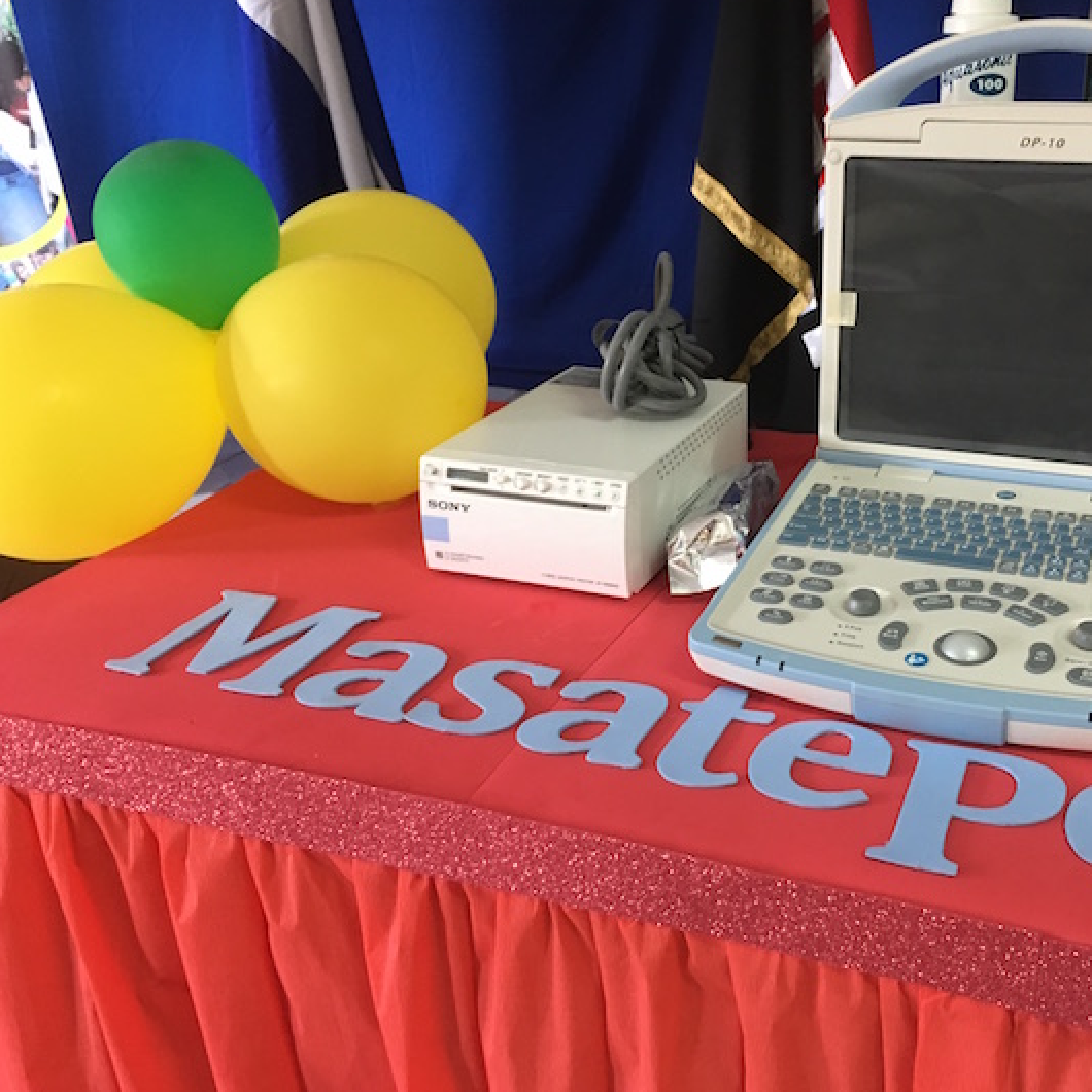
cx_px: 748
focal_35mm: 36
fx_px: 1285
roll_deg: +1.1
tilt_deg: -21.8
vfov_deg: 46.0
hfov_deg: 45.2
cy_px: 544
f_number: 2.2
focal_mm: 4.15
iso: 80
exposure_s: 1/15
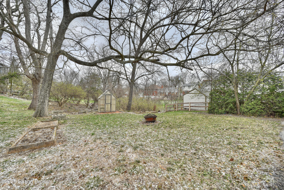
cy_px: 95
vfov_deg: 81.2
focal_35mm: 14
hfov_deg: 104.3
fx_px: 110
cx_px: 142
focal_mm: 14
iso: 100
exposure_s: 1/20
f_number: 11
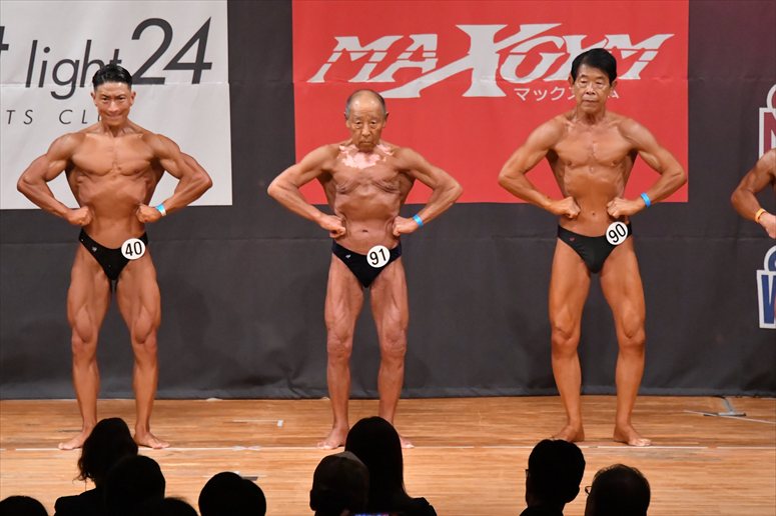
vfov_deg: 5.4
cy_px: 258
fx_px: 5494
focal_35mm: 255
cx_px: 388
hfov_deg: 8.1
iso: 9000
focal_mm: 170
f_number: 5.6
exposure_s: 1/400
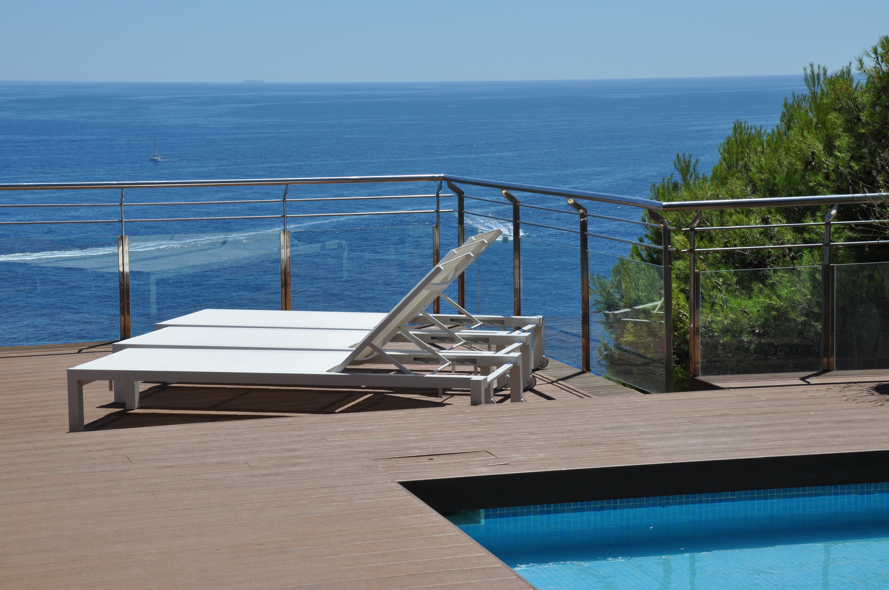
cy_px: 295
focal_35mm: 78
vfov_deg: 17.4
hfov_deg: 26.0
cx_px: 444
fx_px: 1924
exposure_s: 1/500
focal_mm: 52
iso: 200
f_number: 11
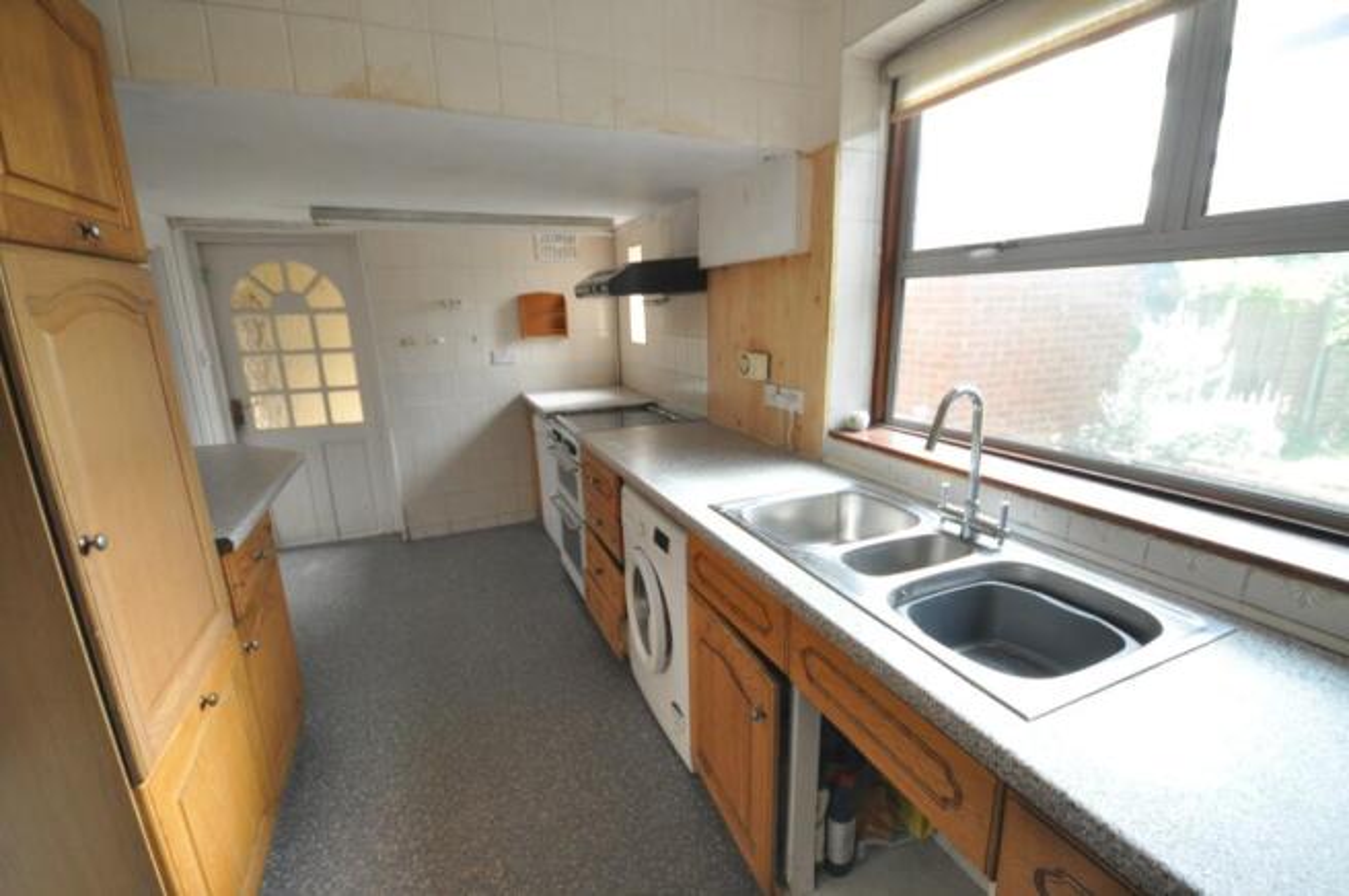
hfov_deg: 100.4
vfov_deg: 77.2
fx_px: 562
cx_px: 674
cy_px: 448
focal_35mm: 15
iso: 800
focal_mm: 10
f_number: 4.5
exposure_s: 1/80
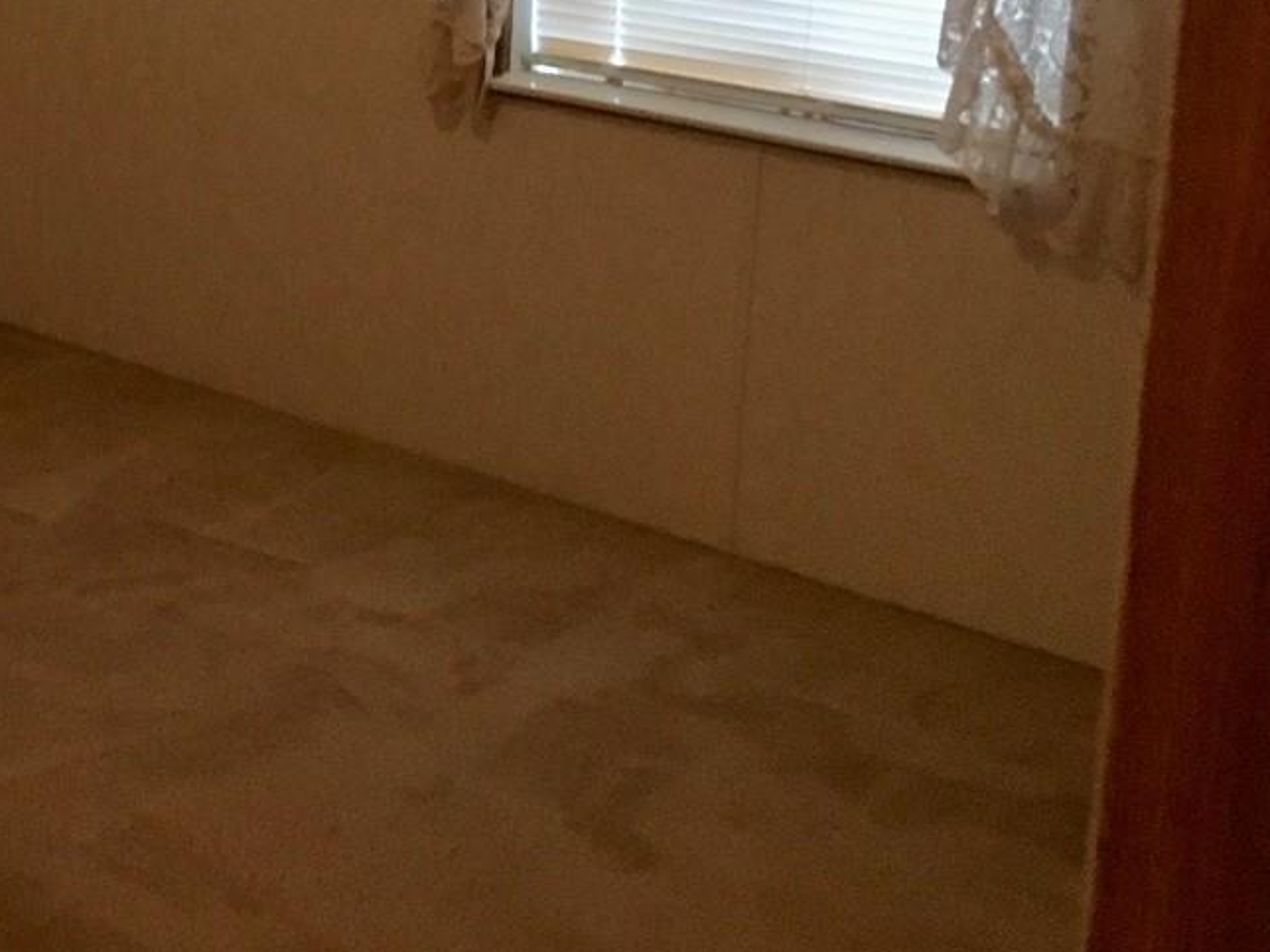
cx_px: -292
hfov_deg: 24.3
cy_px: -30
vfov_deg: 19.8
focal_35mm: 72
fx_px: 2642
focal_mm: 4.15
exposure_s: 1/30
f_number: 2.2
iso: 200
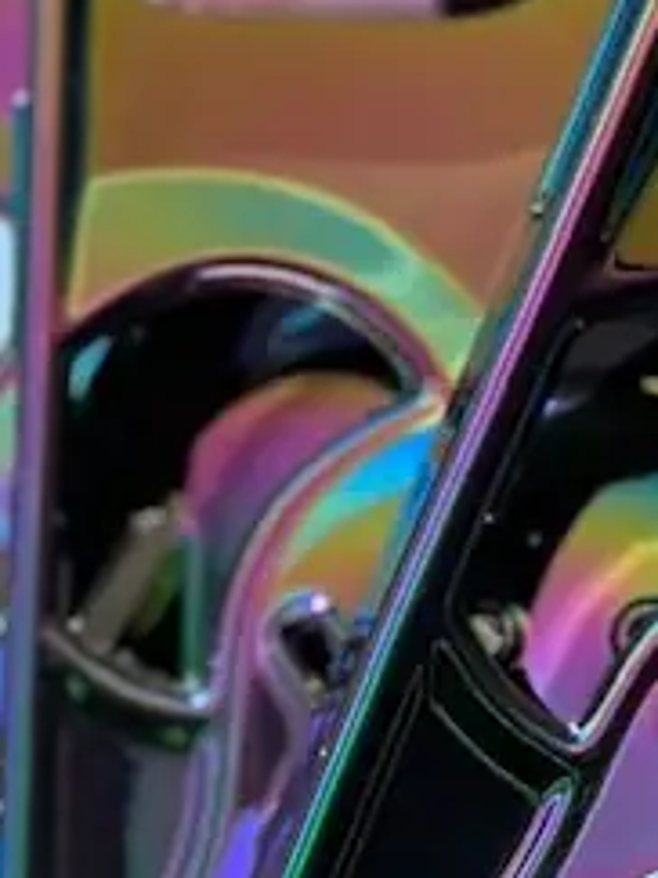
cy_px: 506
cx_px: 600
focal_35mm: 253
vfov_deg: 7.8
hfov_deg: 5.9
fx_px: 6418
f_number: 1.78
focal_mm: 6.86
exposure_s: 1/1639
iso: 80
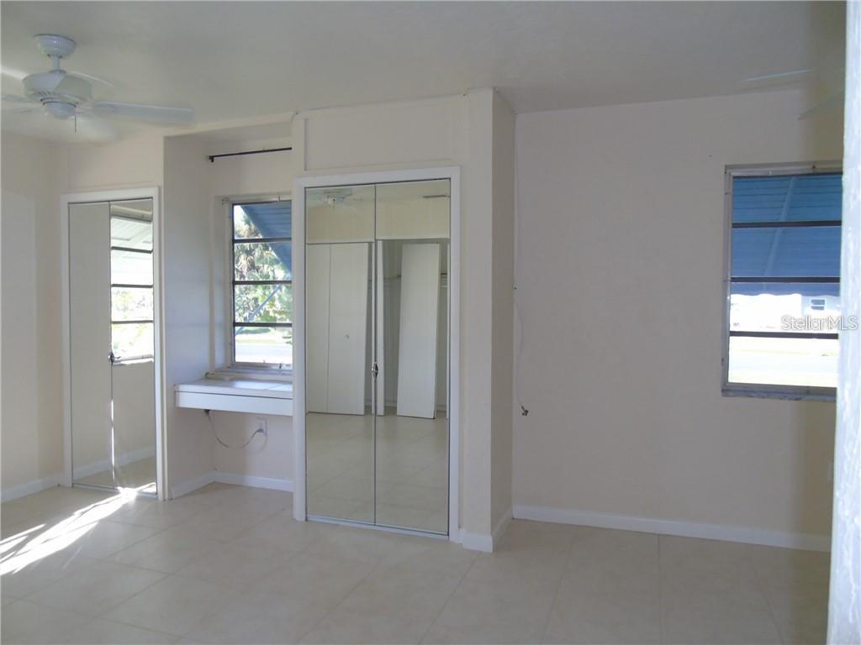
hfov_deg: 69.4
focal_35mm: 25
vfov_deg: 54.9
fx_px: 622
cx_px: 430
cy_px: 322
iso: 160
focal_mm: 4.4
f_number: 3.4
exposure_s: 1/30
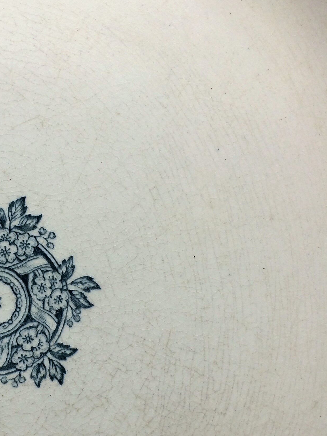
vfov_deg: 33.5
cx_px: 12
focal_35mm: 57
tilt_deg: -44.7
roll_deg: -3.0
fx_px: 718
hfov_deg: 24.6
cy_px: 285
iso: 32
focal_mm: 4.15
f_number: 2.2
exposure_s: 1/720
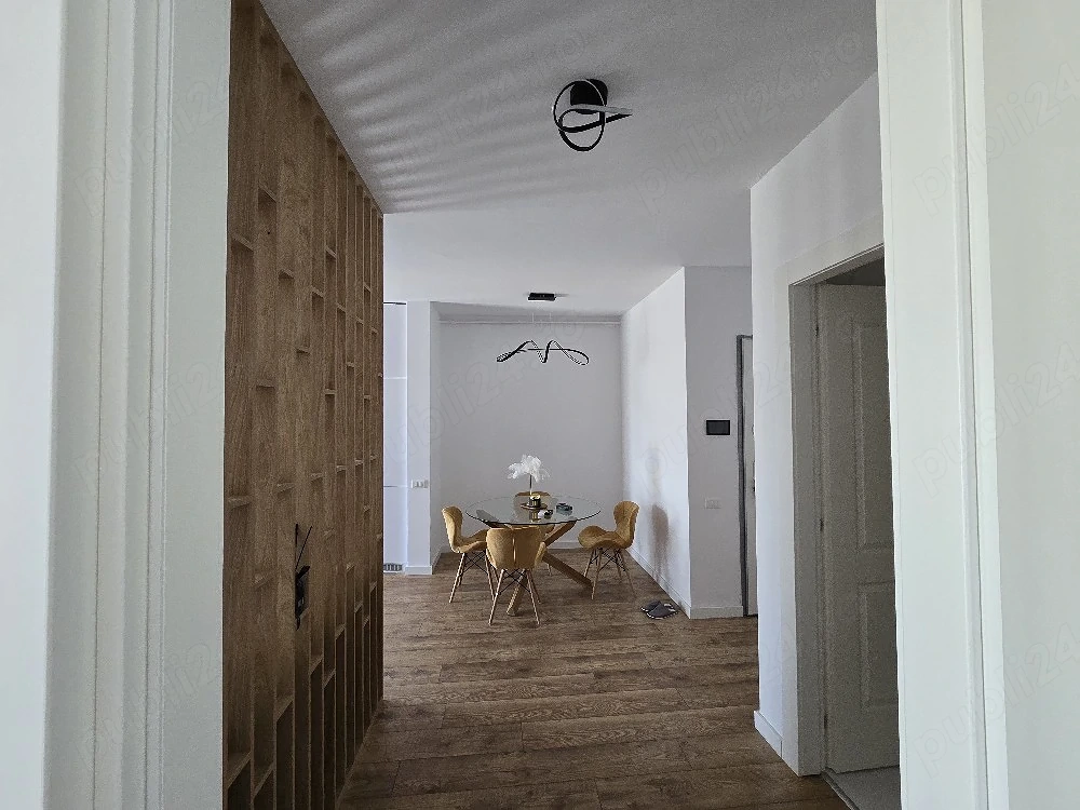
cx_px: 540
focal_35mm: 13
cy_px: 405
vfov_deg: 89.9
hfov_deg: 106.2
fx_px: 406
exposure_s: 1/50.3
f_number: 2.2
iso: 500
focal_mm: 2.2
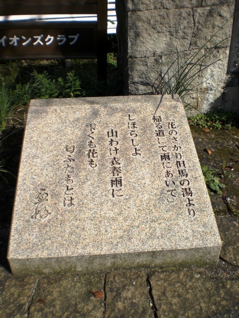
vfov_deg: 49.0
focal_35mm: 38
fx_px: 350
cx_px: 120
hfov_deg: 37.7
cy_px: 159
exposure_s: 1/400
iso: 50
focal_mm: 6.3
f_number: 4.4
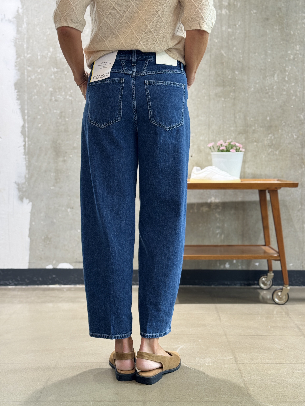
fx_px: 564
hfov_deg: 30.3
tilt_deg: -4.8
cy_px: 203
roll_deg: -0.2
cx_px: 152
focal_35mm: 48
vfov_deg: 39.7
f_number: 1.78
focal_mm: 6.76
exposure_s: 1/50
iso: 64
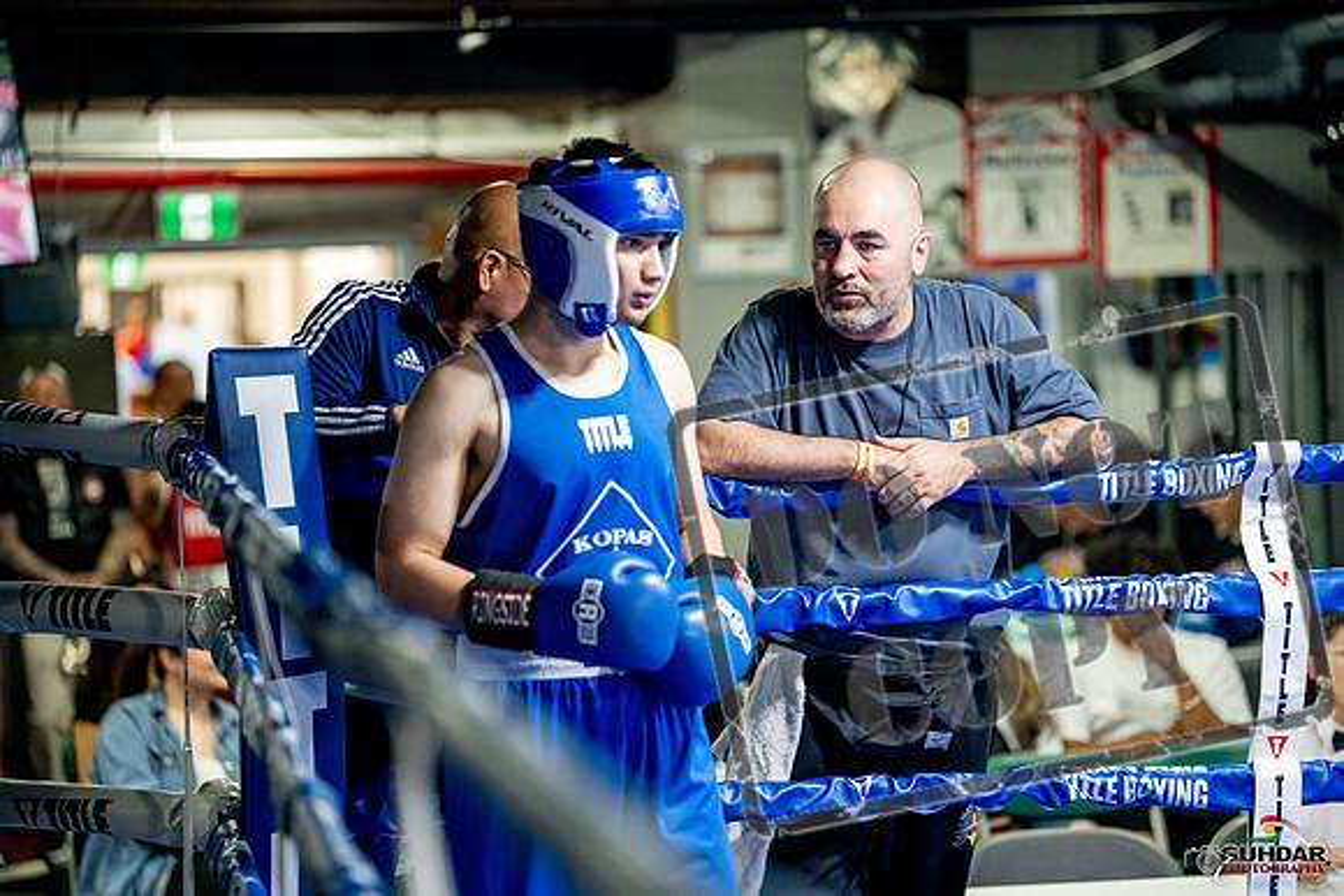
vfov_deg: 13.7
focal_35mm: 100
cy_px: 448
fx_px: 3734
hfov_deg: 20.4
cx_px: 672
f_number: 2
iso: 4000
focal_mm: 100
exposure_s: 1/800
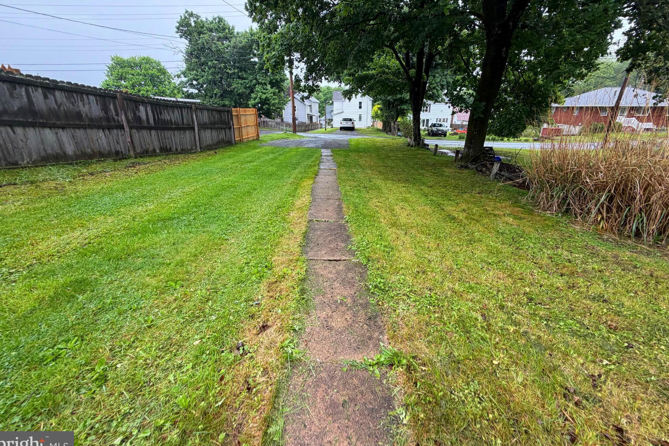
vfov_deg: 77.1
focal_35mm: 15
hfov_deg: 100.4
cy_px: 200
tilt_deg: -20.7
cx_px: 334
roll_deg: +0.0
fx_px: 279
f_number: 2.2
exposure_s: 1/121
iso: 64
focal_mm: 2.22
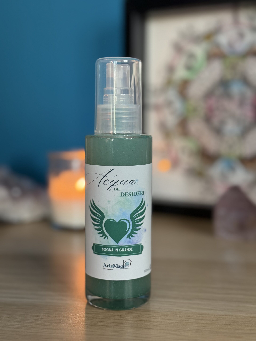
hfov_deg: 30.3
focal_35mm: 48
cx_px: 128
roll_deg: -0.8
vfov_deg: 39.7
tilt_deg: -5.8
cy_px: 170
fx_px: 473
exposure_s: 1/60
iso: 160
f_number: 1.78
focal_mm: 6.76
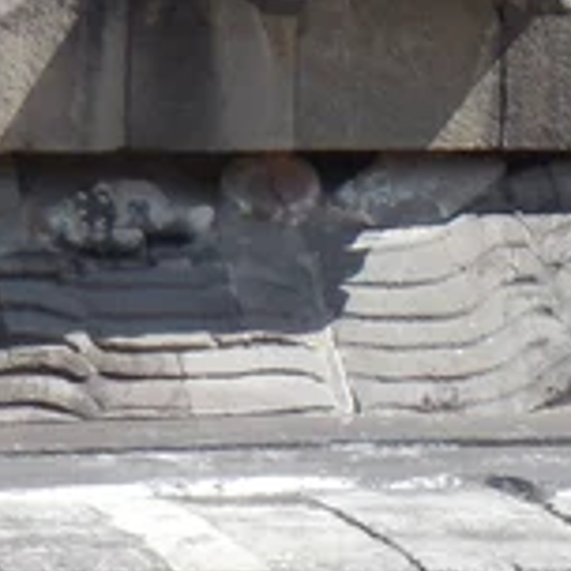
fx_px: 8081
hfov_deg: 4.0
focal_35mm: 433
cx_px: 1424
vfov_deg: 4.0
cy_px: 1093
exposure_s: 1/400
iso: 125
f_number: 4.6
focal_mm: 16.5
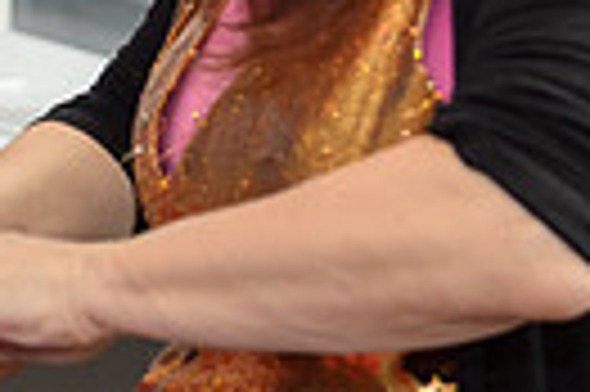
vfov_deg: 5.3
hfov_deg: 7.8
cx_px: -504
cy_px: -149
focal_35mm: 256
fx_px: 4190
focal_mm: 58
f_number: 3.5
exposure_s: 1/160
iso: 640
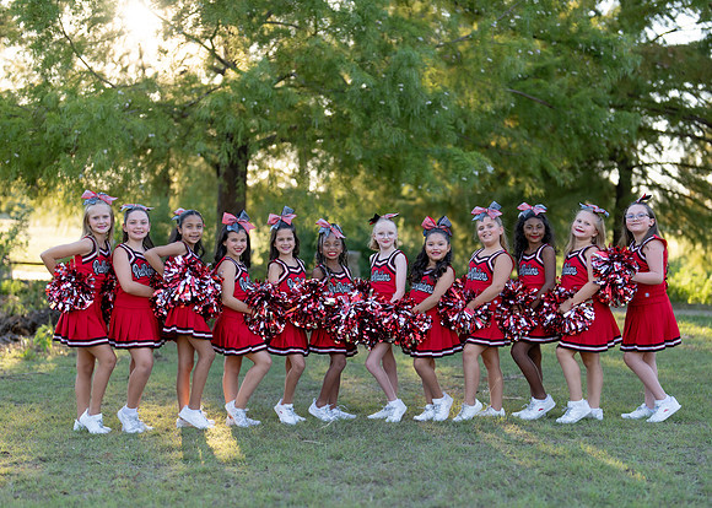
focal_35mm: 64
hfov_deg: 30.7
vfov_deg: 22.1
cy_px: 305
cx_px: 390
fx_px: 1297
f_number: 1.2
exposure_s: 1/1000
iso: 100
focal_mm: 50
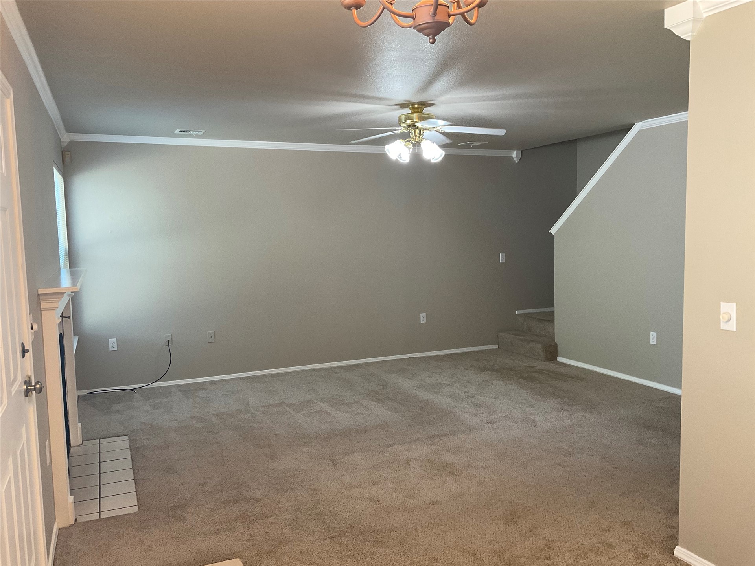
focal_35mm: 29
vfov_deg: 48.2
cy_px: 283
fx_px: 633
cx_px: 378
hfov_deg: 61.7
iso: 80
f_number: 1.8
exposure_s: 1/60
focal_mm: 3
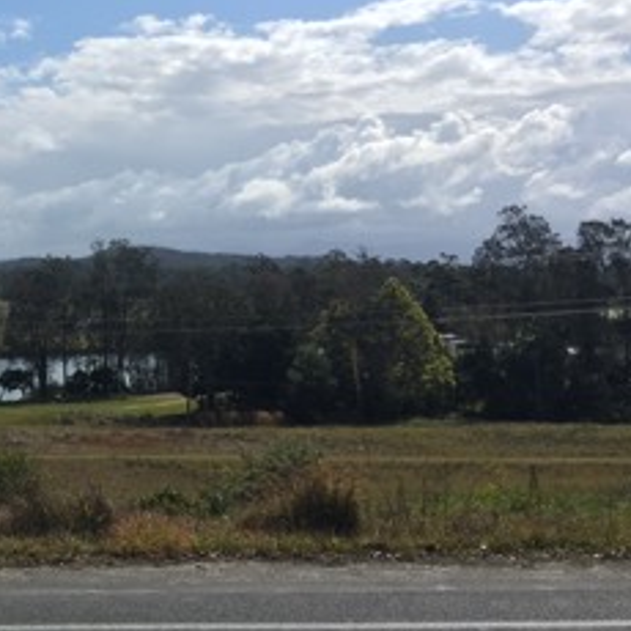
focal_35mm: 58
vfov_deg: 29.4
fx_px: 1196
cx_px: -5
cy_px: 217
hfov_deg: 27.8
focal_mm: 4.15
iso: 32
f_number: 2.2
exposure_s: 1/3597
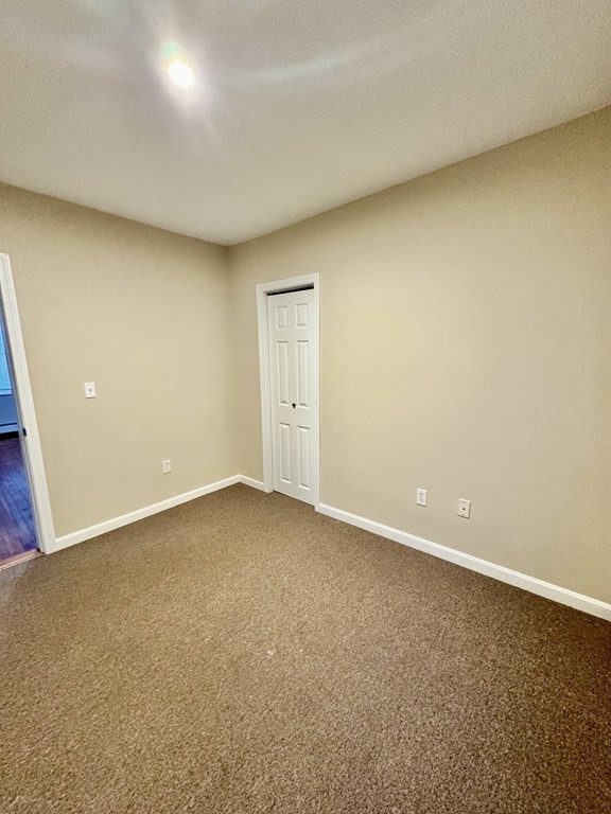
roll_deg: -0.2
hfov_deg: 85.7
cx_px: 306
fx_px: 329
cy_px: 407
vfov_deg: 102.1
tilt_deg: -10.4
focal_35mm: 14
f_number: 2.2
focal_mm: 2.22
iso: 640
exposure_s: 1/60
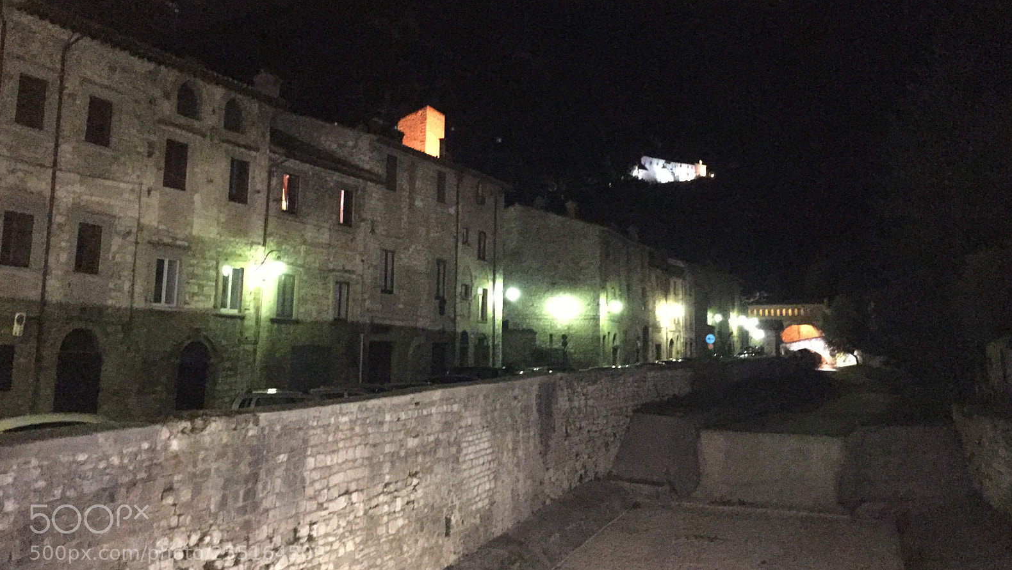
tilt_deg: +7.8
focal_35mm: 32
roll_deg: -2.4
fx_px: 859
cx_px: 502
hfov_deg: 61.0
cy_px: 219
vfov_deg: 36.5
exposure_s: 1/17
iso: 1600
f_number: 2.2
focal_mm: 4.15
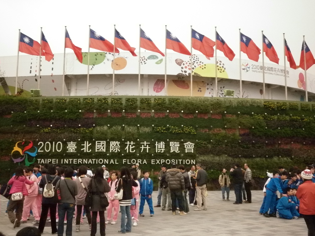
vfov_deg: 32.9
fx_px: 400
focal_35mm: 44
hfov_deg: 42.9
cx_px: 158
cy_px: 118
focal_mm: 7.9
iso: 800
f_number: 3.5
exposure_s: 1/800
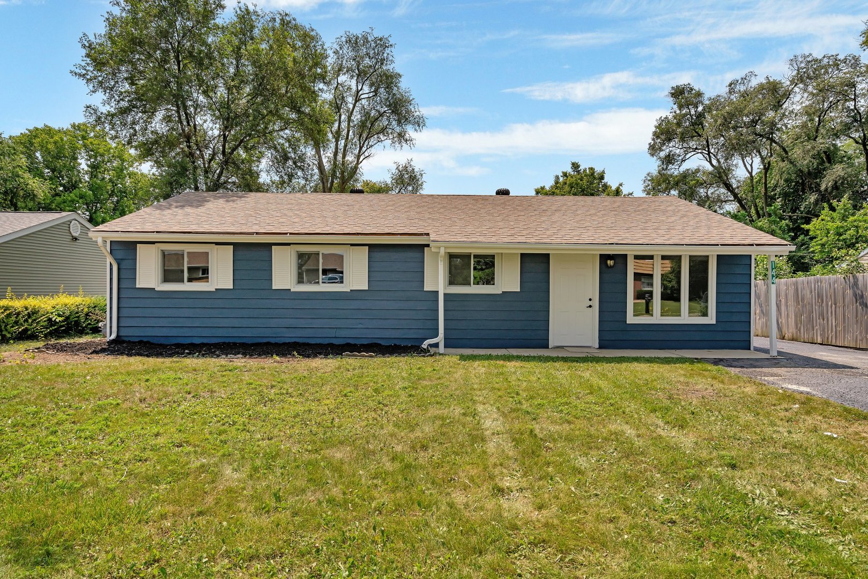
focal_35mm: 22
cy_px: 290
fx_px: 531
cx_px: 434
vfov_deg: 57.2
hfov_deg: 78.6
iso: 500
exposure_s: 1/1000
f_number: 9
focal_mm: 22
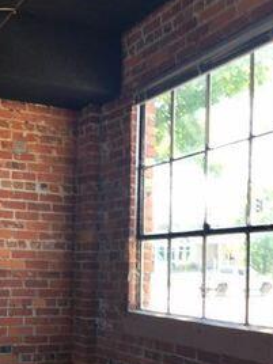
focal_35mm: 52
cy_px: 272
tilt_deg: -0.7
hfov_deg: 27.5
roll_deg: +0.9
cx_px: 60
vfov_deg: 36.0
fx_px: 547
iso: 25
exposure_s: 1/40
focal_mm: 4.15
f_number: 2.2
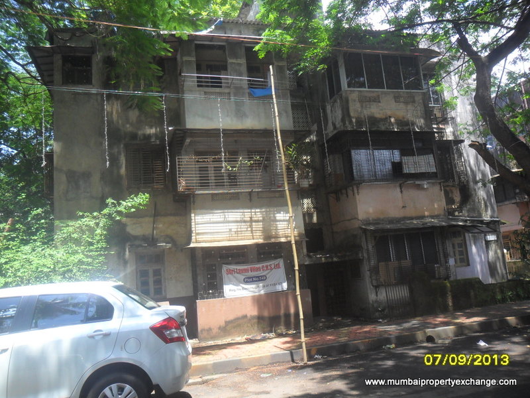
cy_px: 199
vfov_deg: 51.4
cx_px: 265
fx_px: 413
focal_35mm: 27
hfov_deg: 65.3
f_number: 3.5
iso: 100
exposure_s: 1/180
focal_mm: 4.9
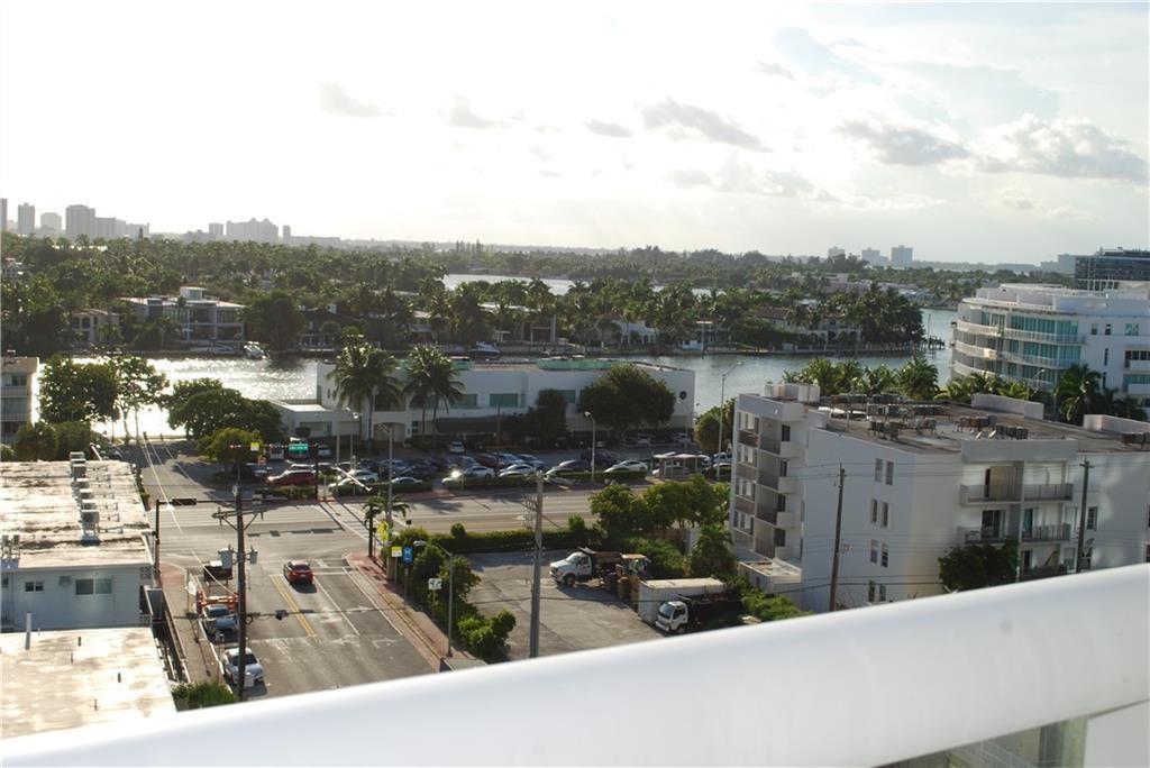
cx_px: 575
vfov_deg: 28.1
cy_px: 384
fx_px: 1534
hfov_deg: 41.1
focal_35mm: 48
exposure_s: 1/200
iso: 100
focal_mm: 32
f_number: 10
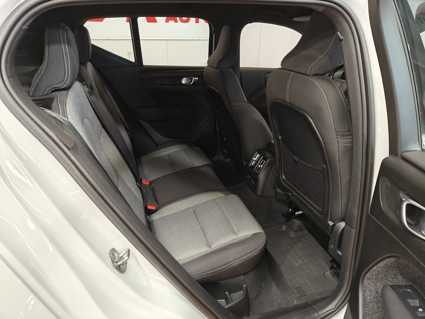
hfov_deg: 71.6
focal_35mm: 24
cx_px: 212
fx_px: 295
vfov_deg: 56.8
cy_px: 160
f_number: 1.8
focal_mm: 5.59
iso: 200
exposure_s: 1/50
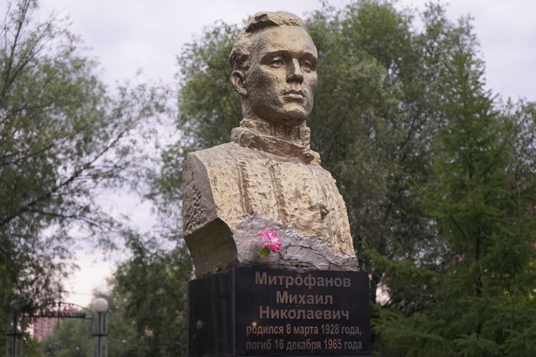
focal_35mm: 53
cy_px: 178
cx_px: 268
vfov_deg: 25.5
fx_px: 789
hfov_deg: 37.5
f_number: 5
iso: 3200
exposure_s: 1/160
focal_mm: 53
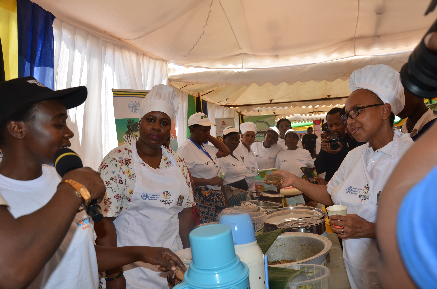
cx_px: 218
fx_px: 382
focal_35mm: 32
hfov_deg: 59.6
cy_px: 144
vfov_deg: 41.5
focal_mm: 21
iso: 100
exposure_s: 1/250
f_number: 5
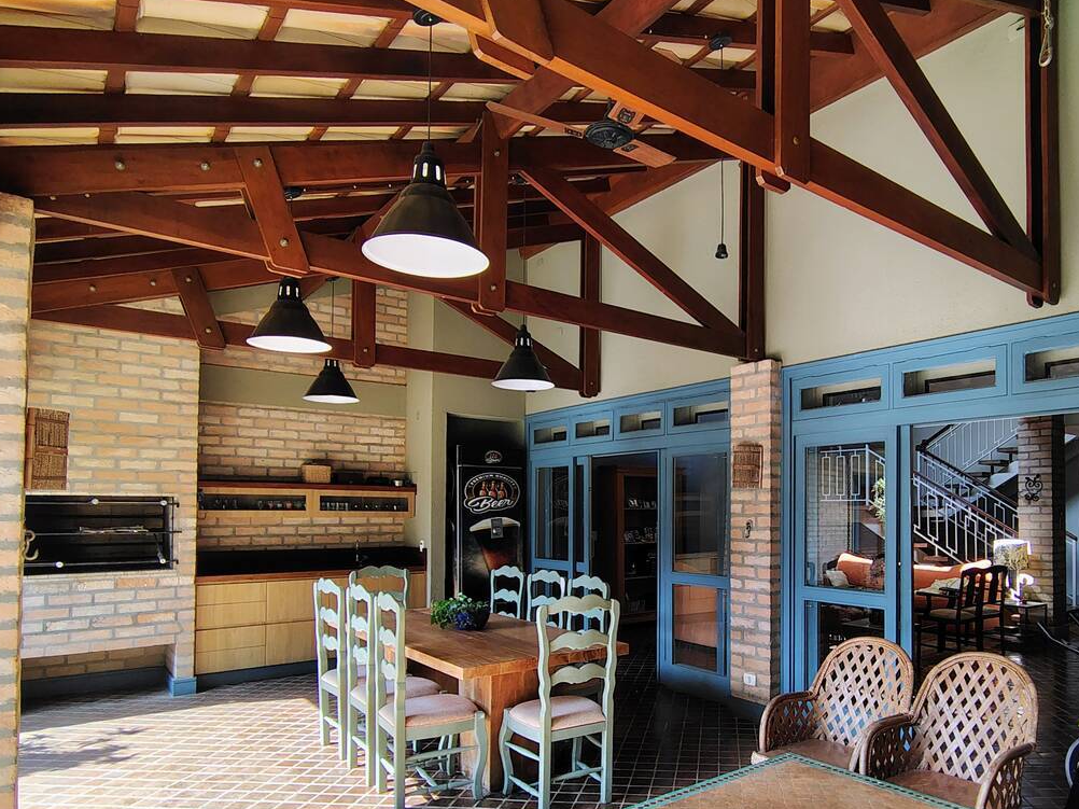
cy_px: 488
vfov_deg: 58.4
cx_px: 672
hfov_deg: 72.7
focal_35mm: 23
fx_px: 717
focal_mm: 2.13
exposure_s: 1/120
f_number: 2.2
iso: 222
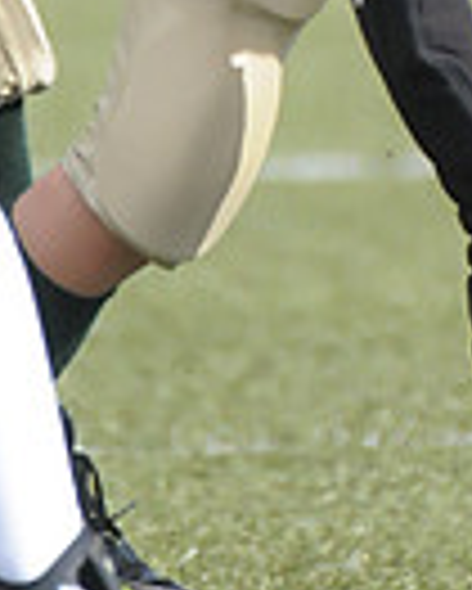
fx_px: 43325
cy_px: -338
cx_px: 389
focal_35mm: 2484
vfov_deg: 0.8
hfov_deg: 0.6
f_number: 4
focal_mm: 400
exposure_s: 1/6400
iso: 1600
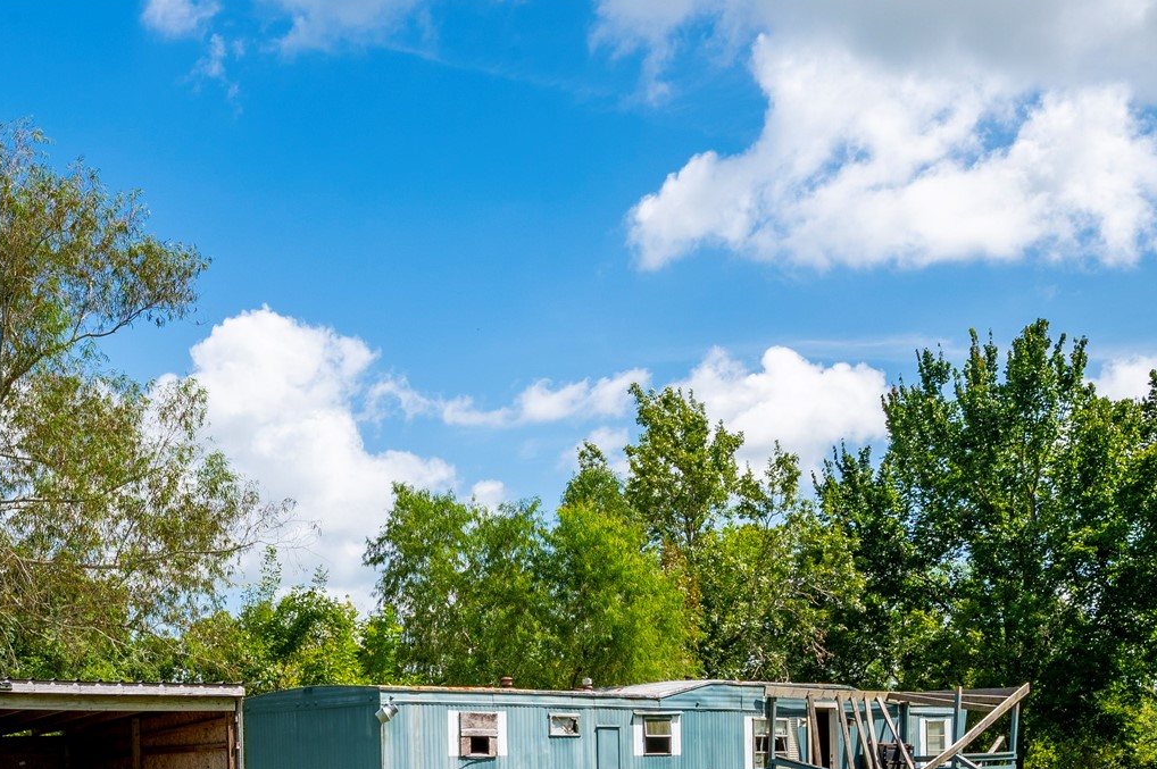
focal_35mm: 47
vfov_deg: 26.7
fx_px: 1509
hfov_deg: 41.5
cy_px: 812
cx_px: 410
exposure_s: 1/125
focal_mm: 22
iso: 125
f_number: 14
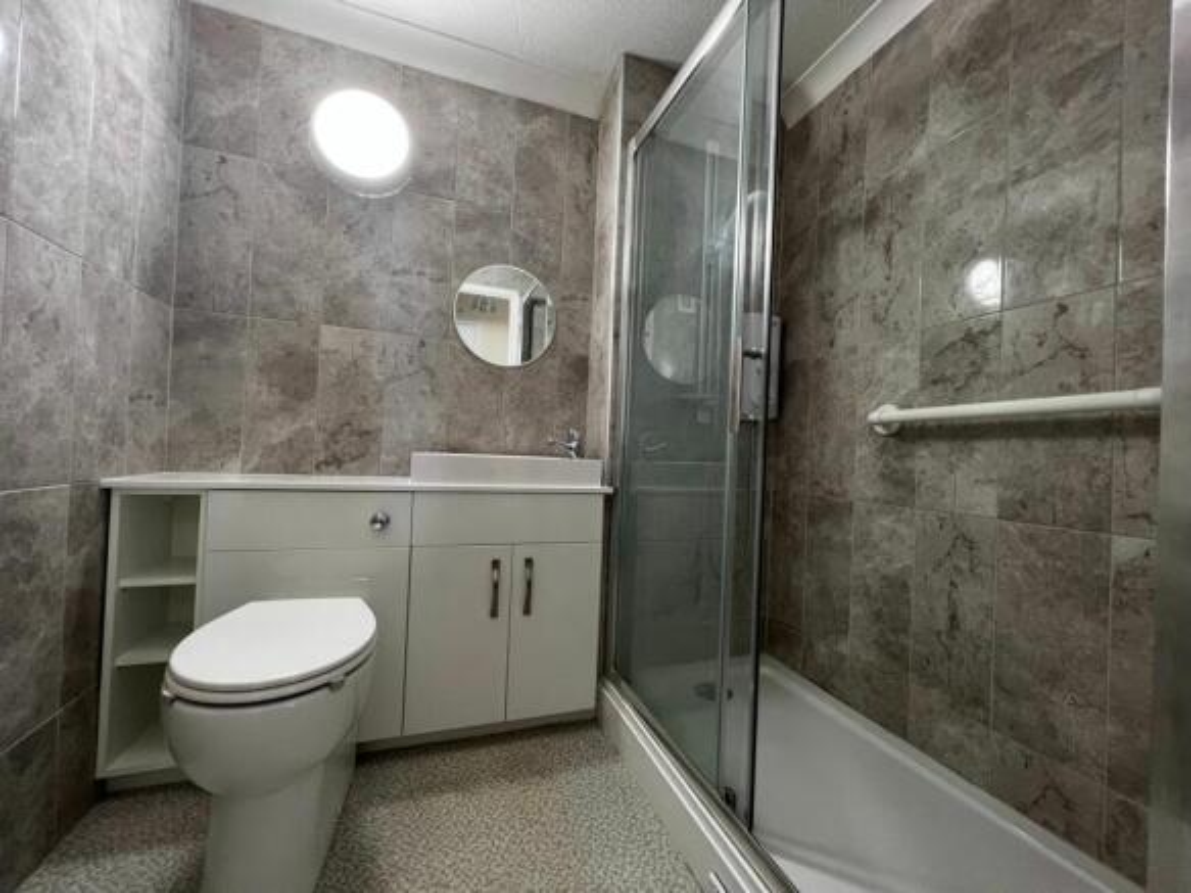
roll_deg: -2.9
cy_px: 446
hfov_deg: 106.2
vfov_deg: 89.9
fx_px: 447
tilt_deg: +0.9
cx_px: 596
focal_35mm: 13
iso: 250
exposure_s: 1/50
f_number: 1.8
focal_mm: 1.57
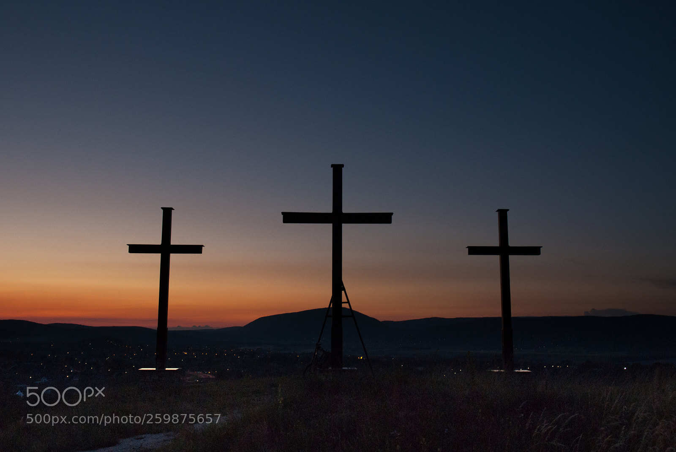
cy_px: 226
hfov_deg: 53.1
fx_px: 677
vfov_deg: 37.0
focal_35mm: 36
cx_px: 338
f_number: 6.3
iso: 200
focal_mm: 24
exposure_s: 1/20
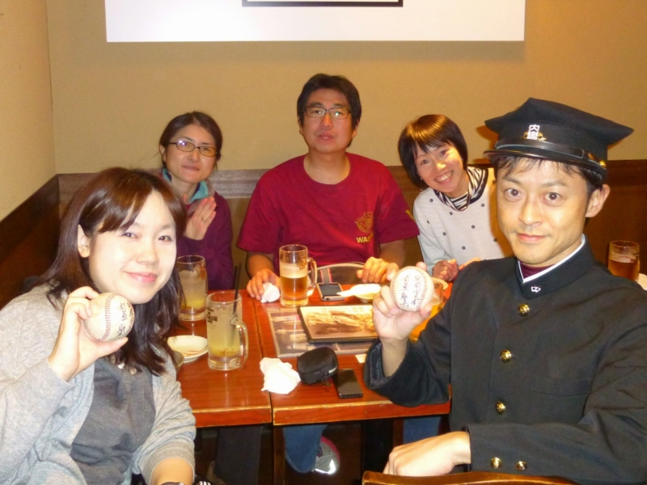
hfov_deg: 69.4
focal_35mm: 25
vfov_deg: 54.9
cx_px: 324
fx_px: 467
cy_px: 242
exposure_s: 1/8
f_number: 3.1
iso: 500
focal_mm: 4.5
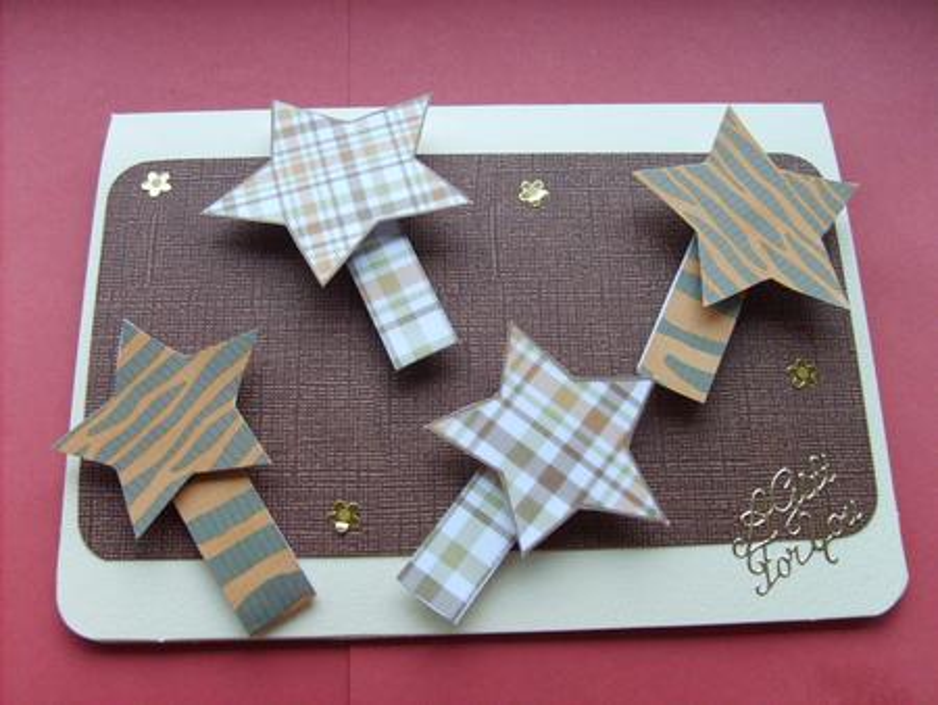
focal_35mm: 35
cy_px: 352
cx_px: 469
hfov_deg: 52.6
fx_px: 949
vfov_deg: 40.7
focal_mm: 5.8
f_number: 2.8
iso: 140
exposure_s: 1/30
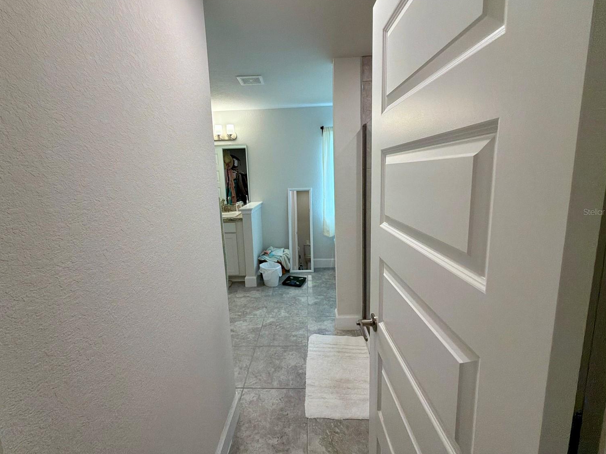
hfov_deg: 98.2
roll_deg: +0.5
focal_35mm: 15
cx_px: 297
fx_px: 263
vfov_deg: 81.6
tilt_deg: -9.4
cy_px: 212
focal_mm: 2.22
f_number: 2.2
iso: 200
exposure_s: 1/120
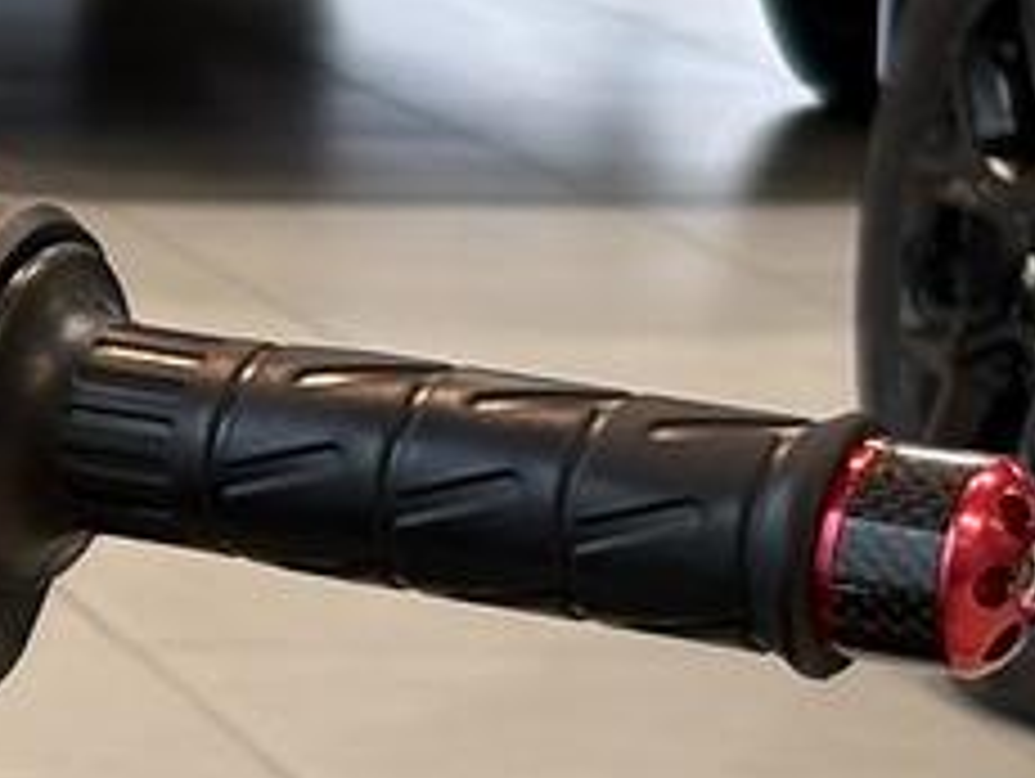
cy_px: 854
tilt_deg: -12.3
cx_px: -1260
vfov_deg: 5.1
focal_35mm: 289
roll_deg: -1.8
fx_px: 8650
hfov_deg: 6.6
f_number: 1.6
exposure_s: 1/120
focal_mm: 5.96
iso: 50
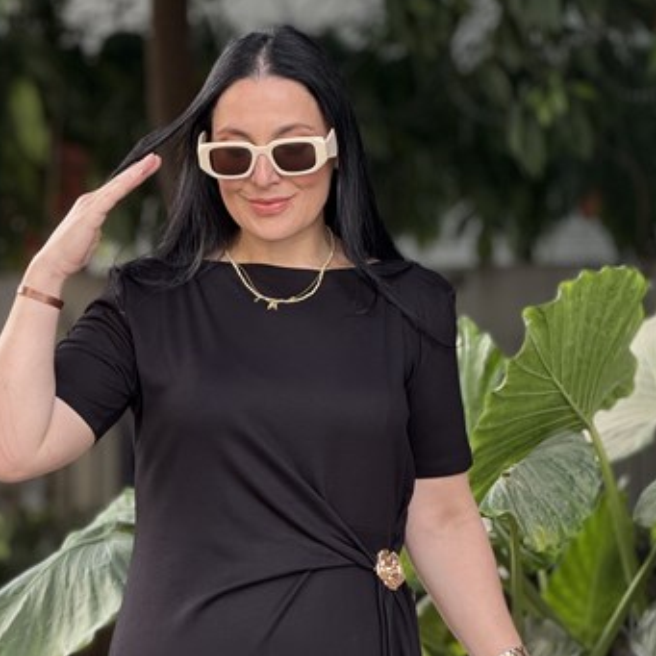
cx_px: 279
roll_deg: -0.6
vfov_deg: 10.5
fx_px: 3559
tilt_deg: -4.1
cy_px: 461
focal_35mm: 166
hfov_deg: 10.5
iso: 200
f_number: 2.8
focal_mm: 15.66
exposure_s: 1/99
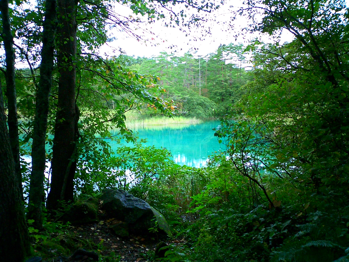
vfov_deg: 38.7
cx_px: 174
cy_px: 131
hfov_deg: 50.1
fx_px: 373
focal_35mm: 37
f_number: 3.5
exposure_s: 1/60
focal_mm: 5.6
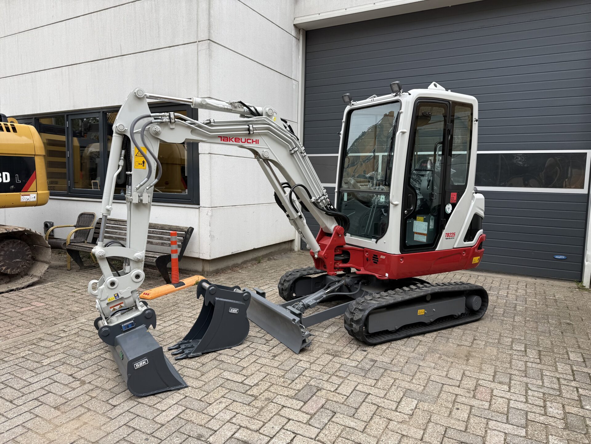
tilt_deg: -4.9
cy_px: 222
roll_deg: -2.1
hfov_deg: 71.6
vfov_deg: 56.8
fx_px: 410
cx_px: 296
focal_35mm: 24
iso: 80
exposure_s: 1/510
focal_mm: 6.76
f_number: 1.78
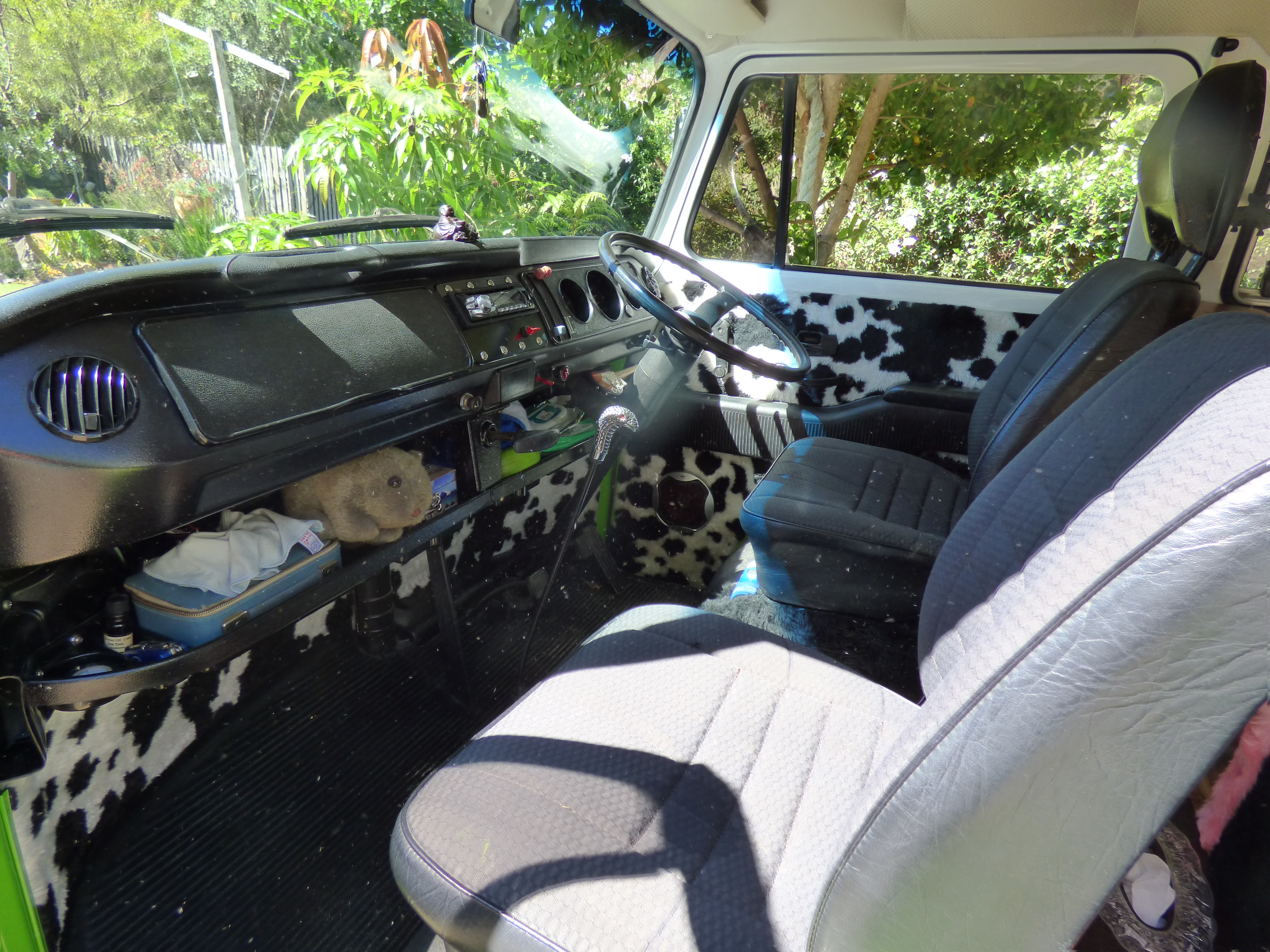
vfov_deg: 66.0
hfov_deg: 81.7
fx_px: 734
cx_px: 635
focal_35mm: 20
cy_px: 476
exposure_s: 1/200
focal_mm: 3.58
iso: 200
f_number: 2.8
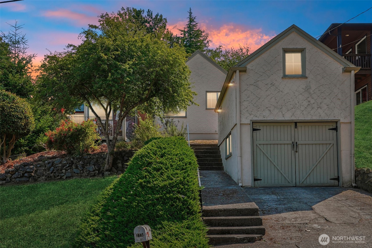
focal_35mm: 37
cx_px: 186
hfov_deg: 51.9
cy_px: 124
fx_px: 382
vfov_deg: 35.9
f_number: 8
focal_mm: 25
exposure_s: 1/125
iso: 125
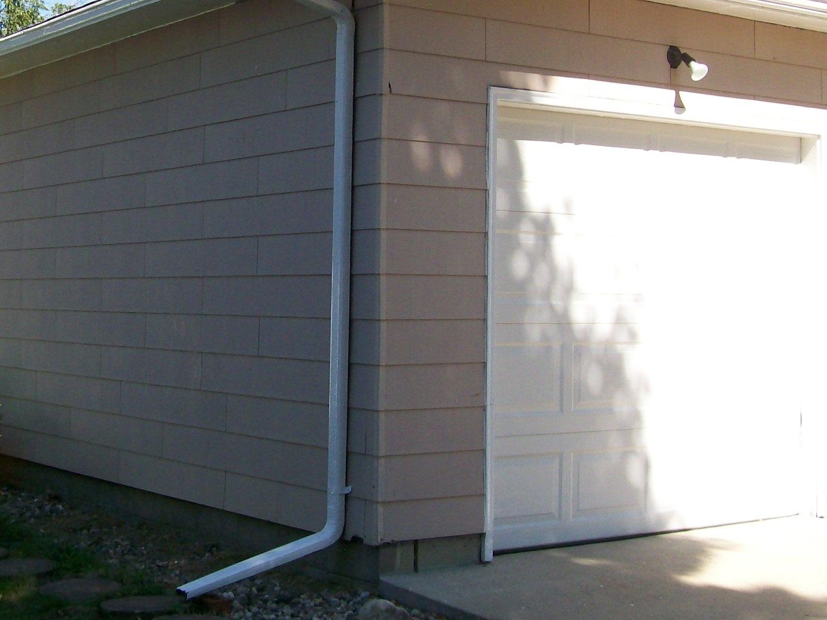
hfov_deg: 32.0
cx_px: 287
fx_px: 1434
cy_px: 242
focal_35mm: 60
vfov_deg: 24.4
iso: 80
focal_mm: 6
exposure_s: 1/797
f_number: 2.7
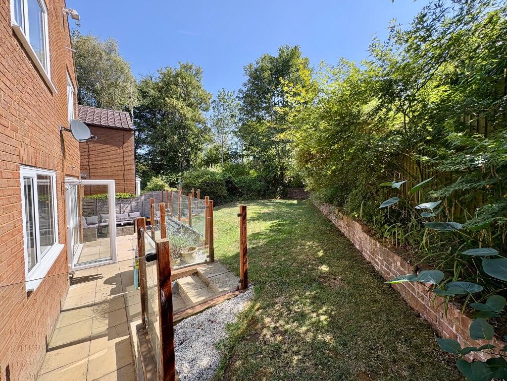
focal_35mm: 14
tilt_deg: -1.9
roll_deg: +0.4
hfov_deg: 102.1
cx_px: 254
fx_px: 205
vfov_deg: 85.7
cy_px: 190
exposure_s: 1/359
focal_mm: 2.22
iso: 40
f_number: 2.2
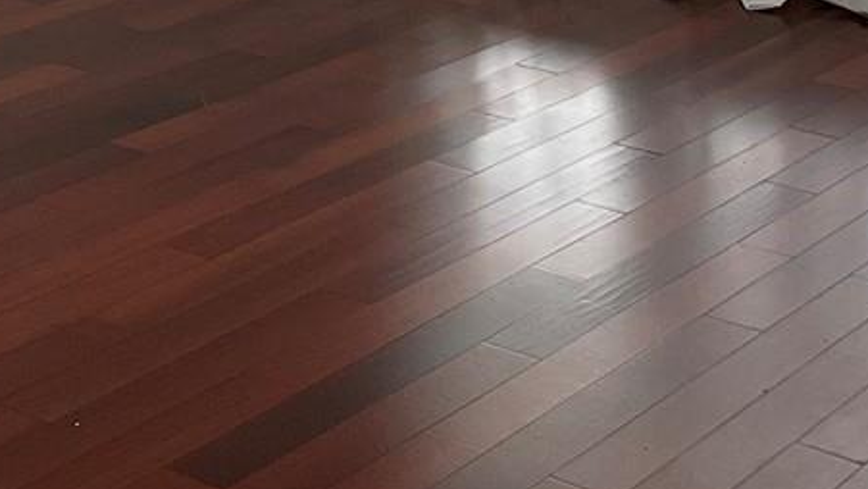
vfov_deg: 10.2
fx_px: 2579
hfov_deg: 18.9
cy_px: -422
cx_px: 189
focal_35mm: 112
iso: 40
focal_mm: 3
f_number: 1.8
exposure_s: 1/60
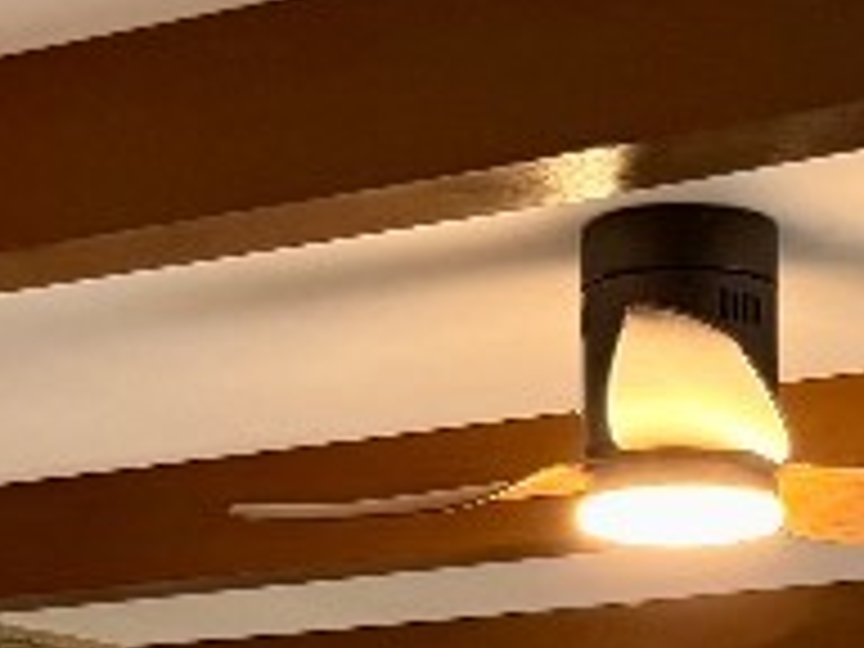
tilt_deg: -1.5
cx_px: 630
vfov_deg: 10.8
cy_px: 1174
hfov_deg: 15.3
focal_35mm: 128
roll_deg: -0.1
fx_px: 3195
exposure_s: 1/60
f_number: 1.78
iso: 640
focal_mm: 6.76
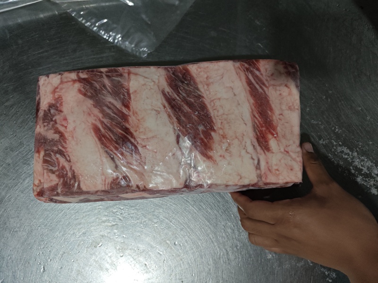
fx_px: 262
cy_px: 142
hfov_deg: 71.6
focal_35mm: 24
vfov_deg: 56.8
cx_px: 189
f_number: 1.6
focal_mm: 5.84
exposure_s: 1/400
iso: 640
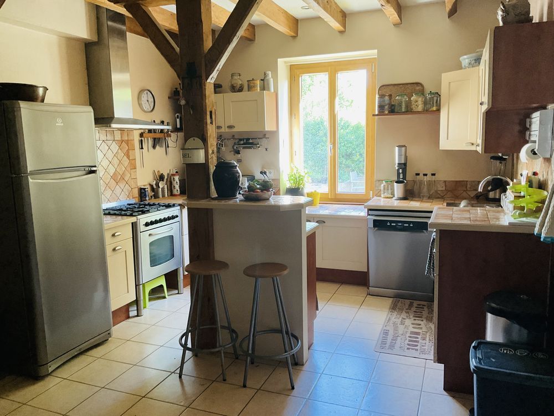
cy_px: 208
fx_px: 464
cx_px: 277
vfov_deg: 48.2
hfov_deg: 61.7
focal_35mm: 29
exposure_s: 1/60
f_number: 1.8
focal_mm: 3
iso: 200
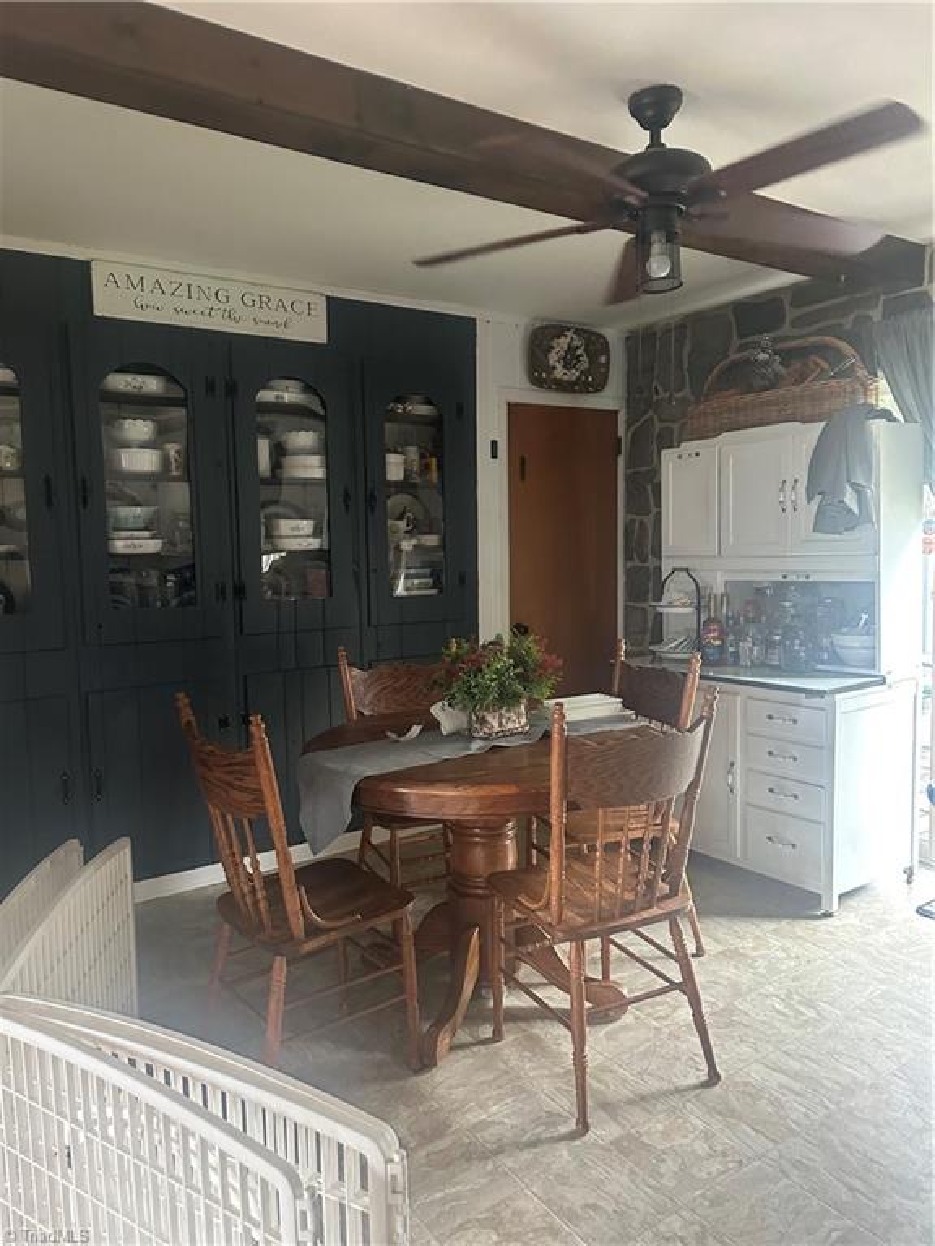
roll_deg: +1.3
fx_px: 864
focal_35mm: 24
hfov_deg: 56.8
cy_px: 623
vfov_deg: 71.6
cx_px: 468
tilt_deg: -4.7
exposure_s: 1/60
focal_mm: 6.86
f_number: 1.78
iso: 640
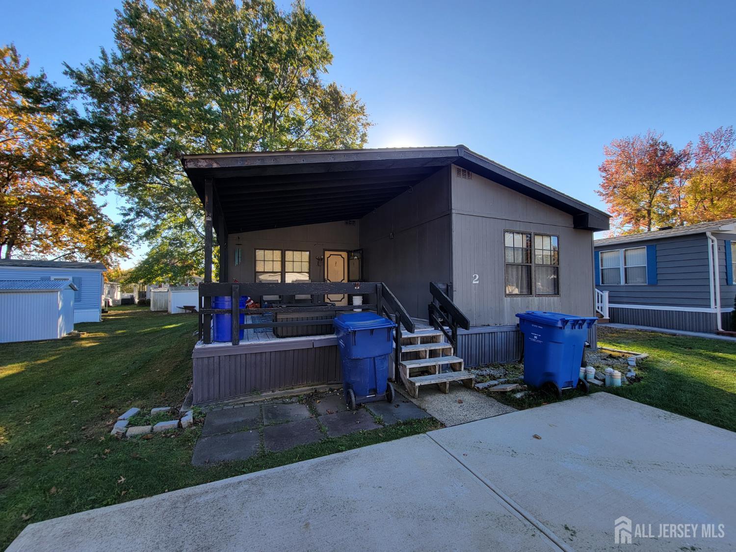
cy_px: 276
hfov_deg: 106.2
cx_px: 368
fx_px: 276
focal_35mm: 13
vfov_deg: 89.9
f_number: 2.2
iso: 50
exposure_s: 1/297
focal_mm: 2.2
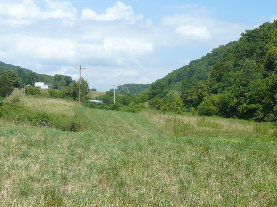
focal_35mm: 64
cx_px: 212
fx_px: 512
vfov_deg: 22.9
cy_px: 115
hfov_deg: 29.7
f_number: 4
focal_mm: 6
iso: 100
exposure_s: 1/640
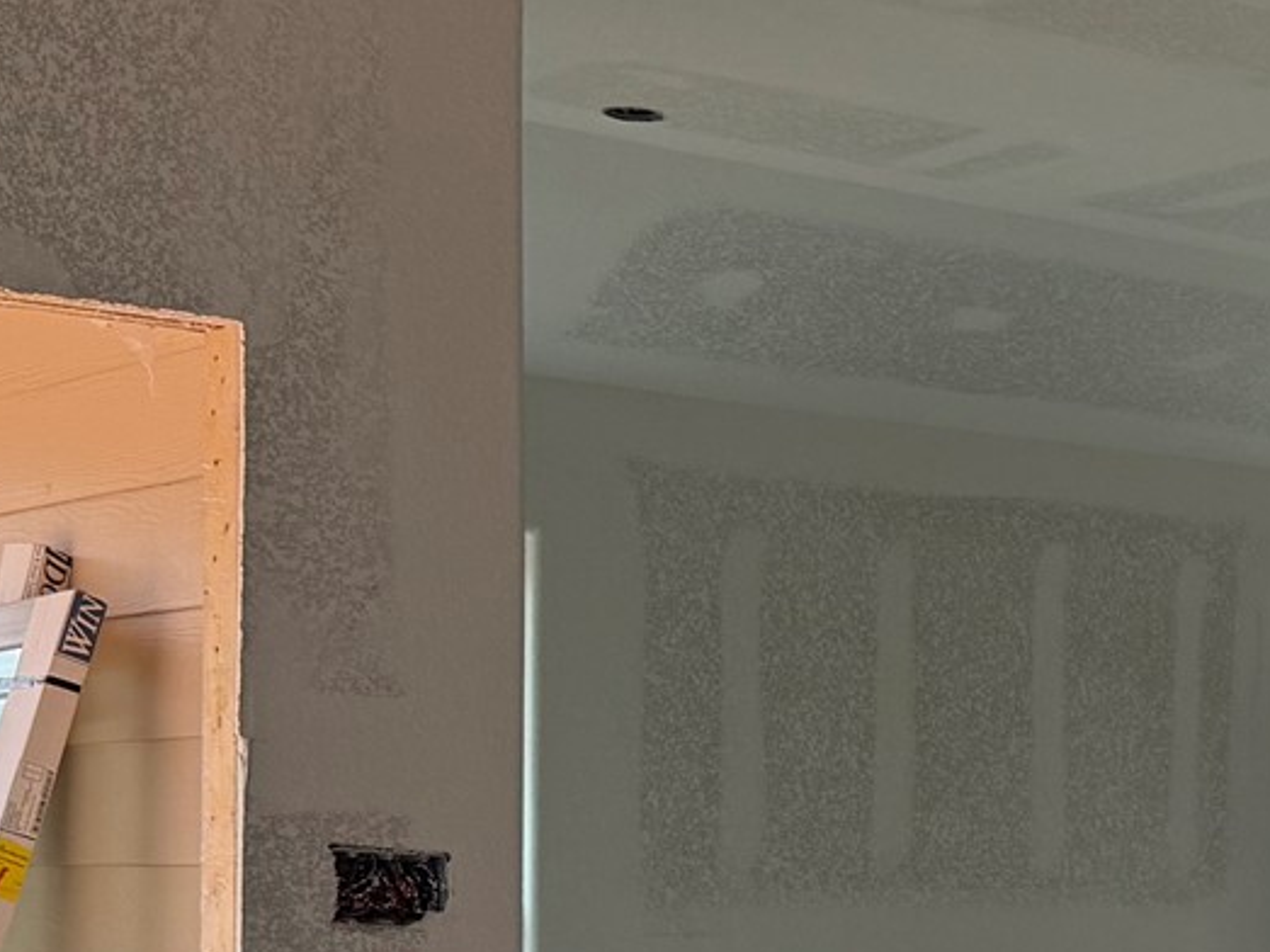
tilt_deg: -0.5
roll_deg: -1.0
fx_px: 3448
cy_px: 1025
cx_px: 1401
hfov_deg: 19.9
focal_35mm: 94
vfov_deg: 15.3
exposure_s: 1/372
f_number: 1.78
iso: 100
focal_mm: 6.76
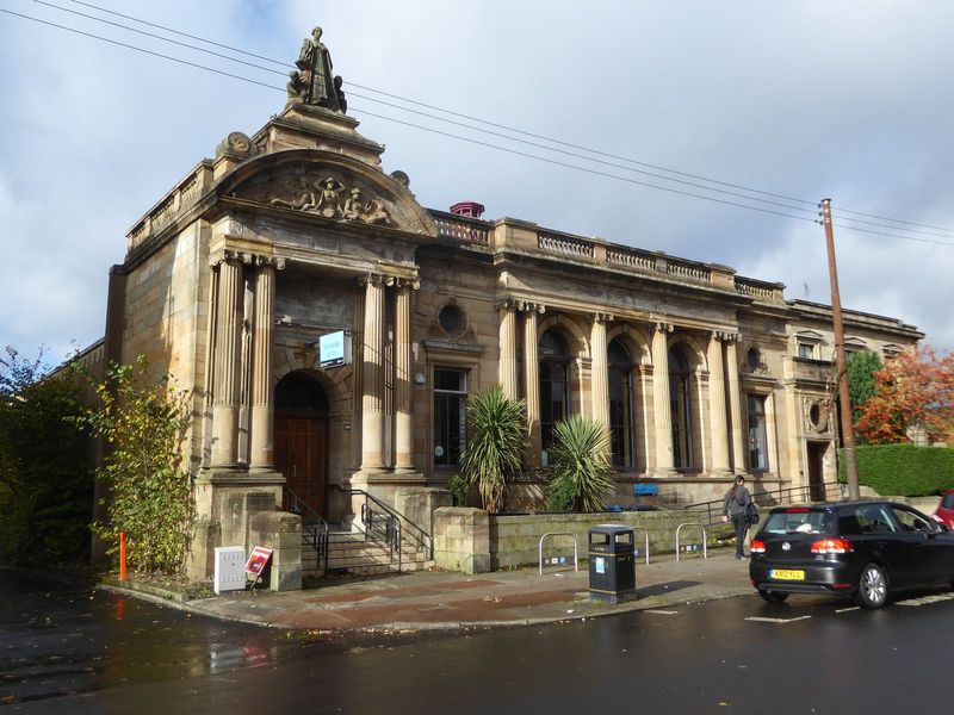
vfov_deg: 44.2
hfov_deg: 56.8
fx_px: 882
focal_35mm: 32
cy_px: 358
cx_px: 477
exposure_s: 1/500
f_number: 3.5
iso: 80
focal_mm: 5.4
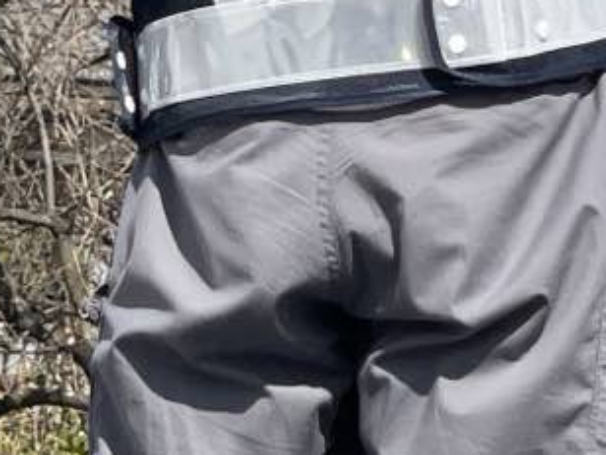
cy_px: 167
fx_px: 6985
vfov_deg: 3.7
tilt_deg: +7.3
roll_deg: +0.2
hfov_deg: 5.0
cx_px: 512
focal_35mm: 399
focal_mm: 7.5
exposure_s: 1/1575
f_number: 2.2
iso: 32
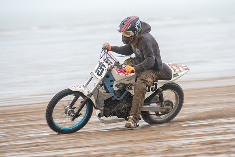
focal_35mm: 267
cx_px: 130
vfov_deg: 5.1
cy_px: 81
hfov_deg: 7.7
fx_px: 1746
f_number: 3.2
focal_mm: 160
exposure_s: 1/320
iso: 200
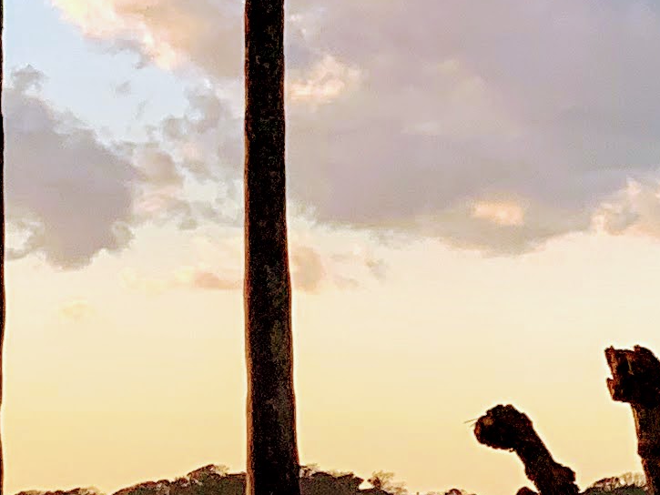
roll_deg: -1.8
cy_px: 419
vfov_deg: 5.1
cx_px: -903
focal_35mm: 289
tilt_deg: +2.4
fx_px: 5511
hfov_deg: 6.5
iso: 16
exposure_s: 1/539
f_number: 2.4
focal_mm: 6
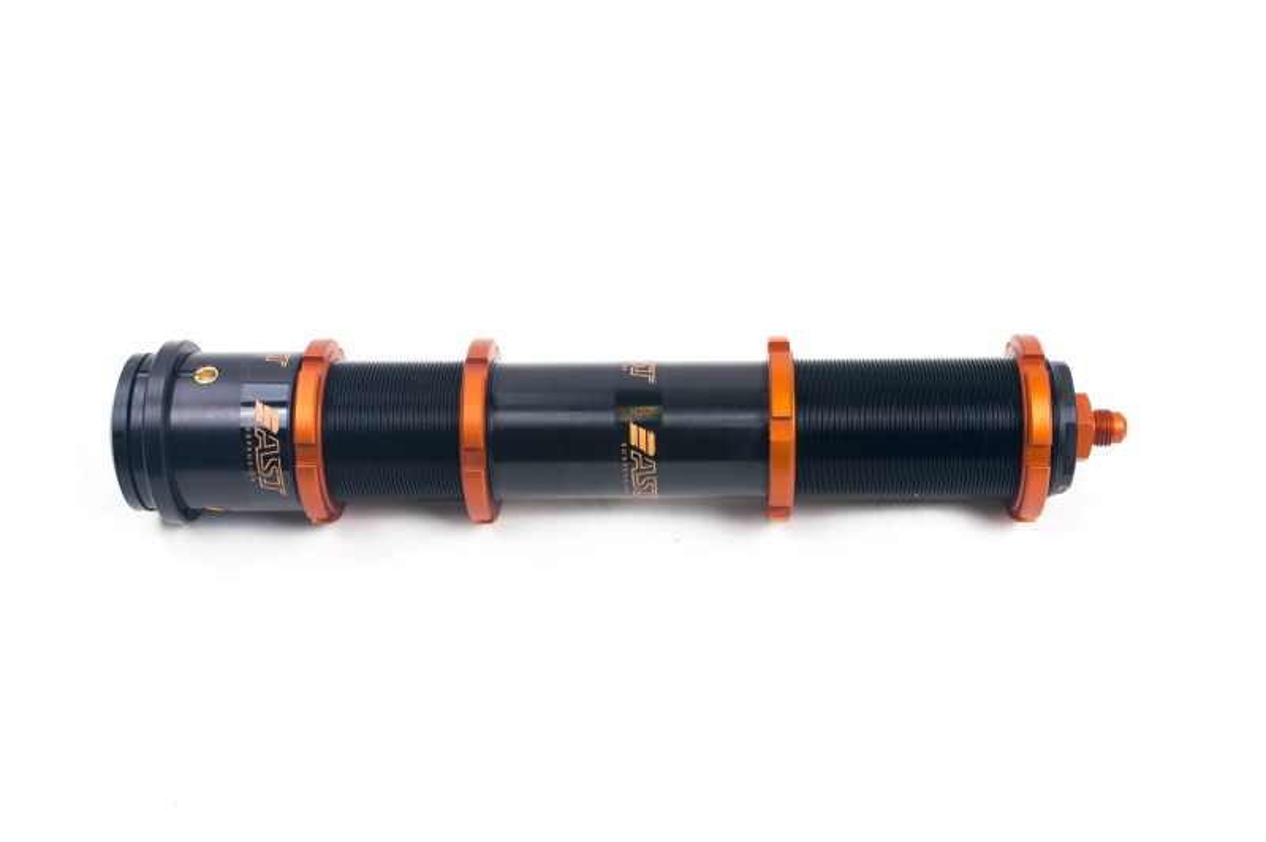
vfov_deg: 26.4
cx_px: 633
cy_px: 421
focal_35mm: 51
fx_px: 1792
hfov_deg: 38.9
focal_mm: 34
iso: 100
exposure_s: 1/30
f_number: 9
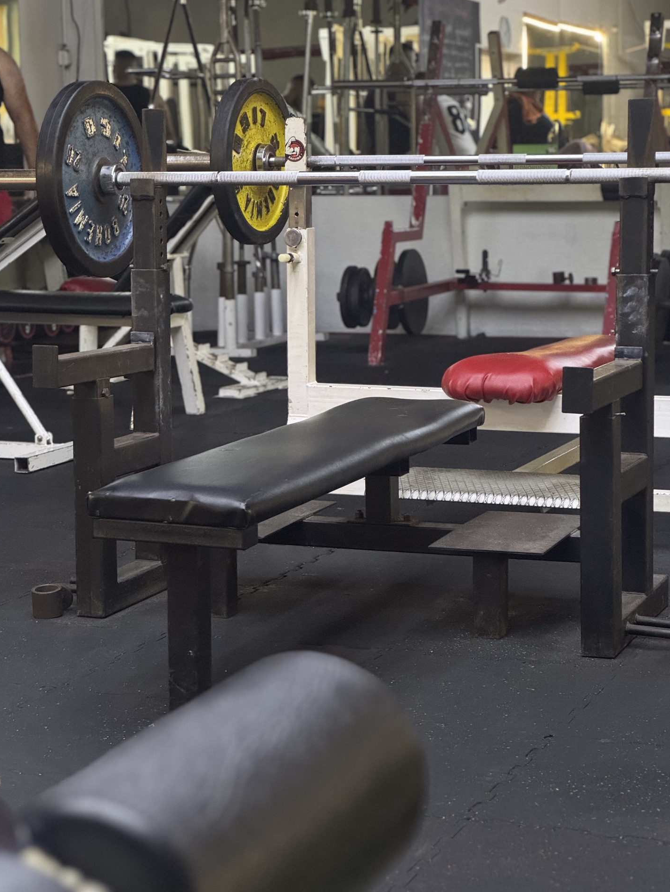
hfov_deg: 18.9
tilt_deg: -7.9
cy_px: 441
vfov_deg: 25.0
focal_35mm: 78
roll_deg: +0.2
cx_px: 334
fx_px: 2012
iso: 640
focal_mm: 9
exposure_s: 1/50
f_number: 2.8
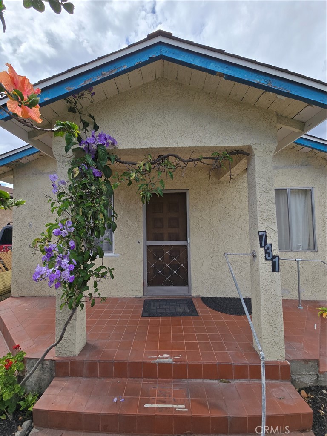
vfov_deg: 106.2
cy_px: 218
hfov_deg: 89.9
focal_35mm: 13
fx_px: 164
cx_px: 164
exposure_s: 1/2038
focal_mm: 2.2
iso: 50
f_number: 2.2
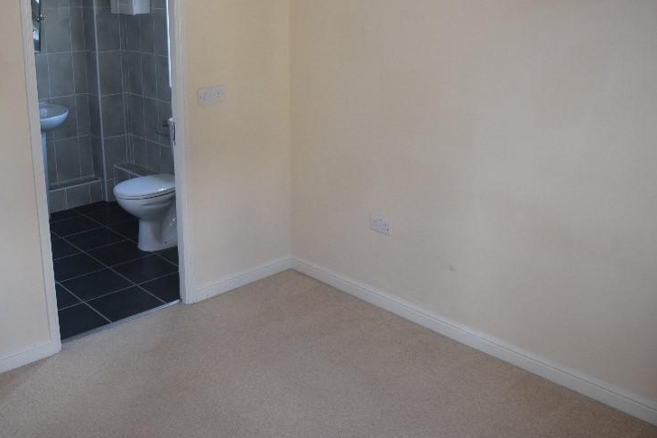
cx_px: 285
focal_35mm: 38
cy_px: 140
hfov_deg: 50.6
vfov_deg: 34.7
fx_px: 693
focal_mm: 18
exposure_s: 1/100
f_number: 5
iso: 800
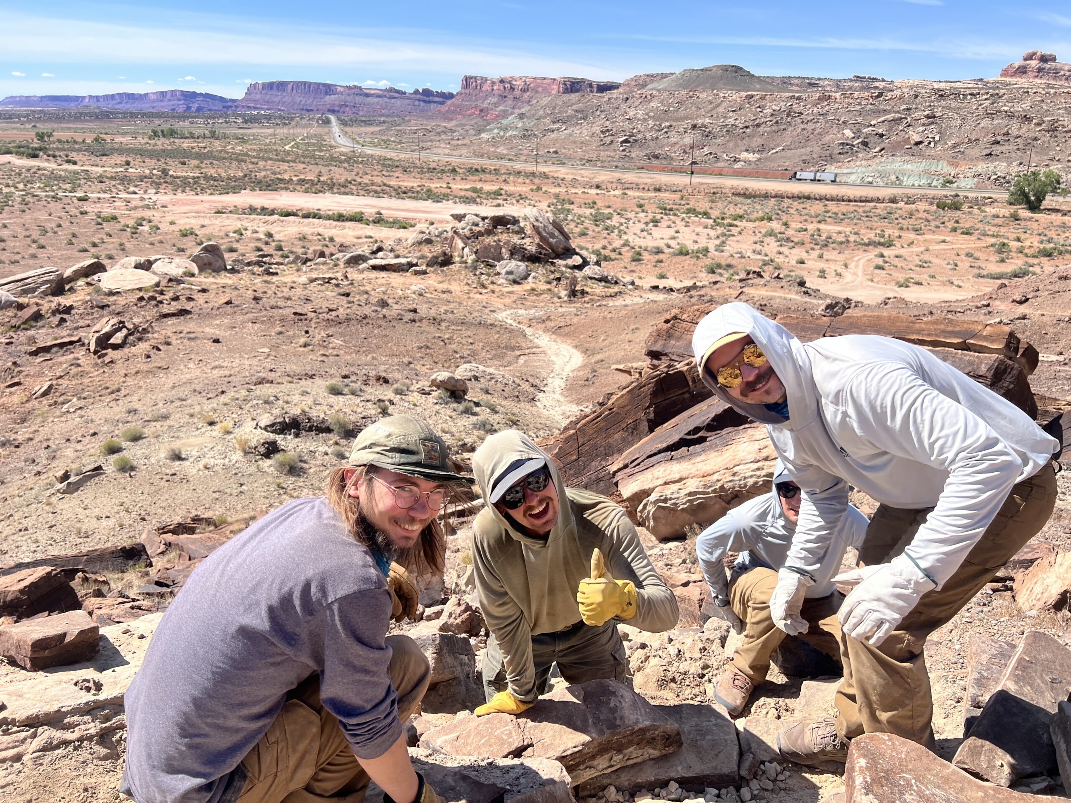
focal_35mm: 26
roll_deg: +0.3
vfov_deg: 53.1
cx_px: 536
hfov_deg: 67.3
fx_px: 804
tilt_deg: -19.7
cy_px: 402
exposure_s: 1/3460
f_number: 1.5
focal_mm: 5.7
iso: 50
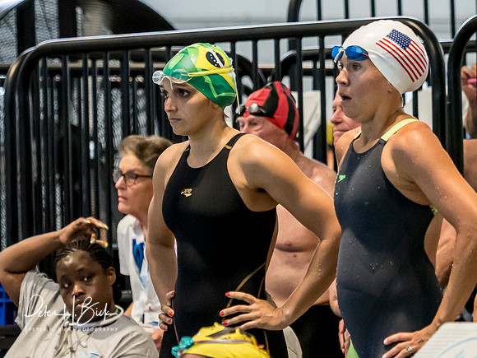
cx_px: 219
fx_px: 6432
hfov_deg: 4.2
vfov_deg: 3.2
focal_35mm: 467
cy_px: 151
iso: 3200
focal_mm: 120
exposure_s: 1/500
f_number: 2.8
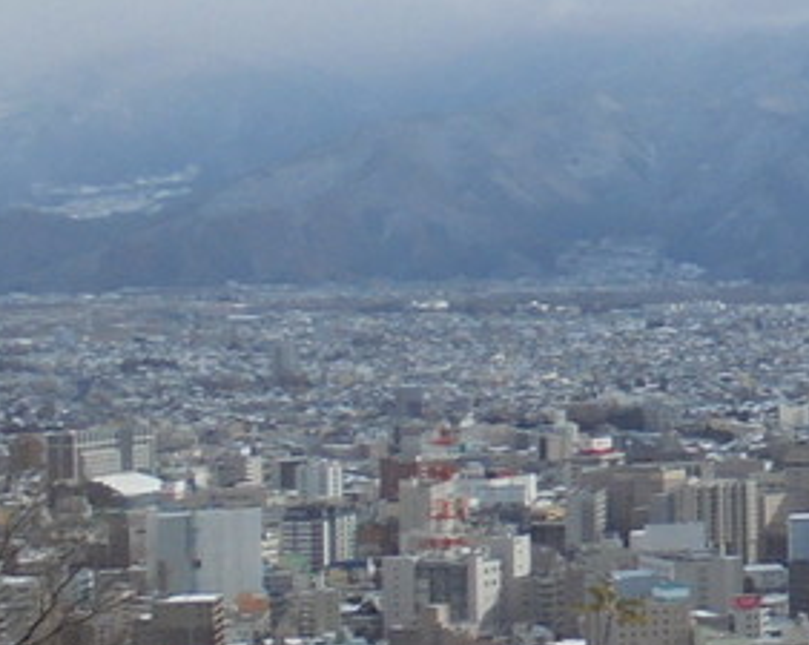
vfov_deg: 9.7
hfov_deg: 10.9
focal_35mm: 158
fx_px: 3779
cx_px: 1707
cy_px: 163
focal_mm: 6.9
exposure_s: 1/160
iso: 100
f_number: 13.3
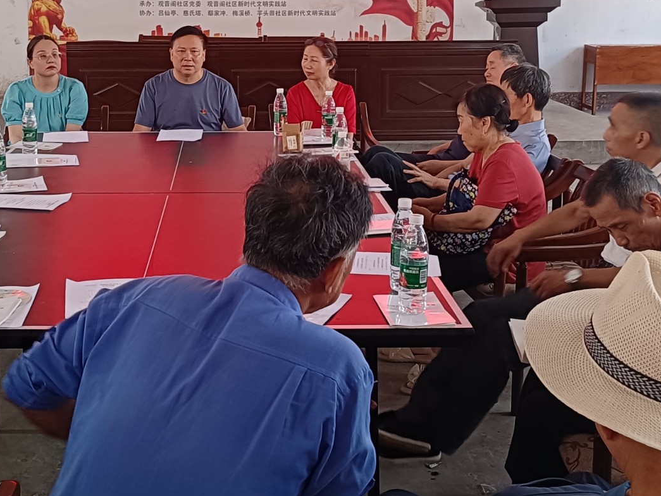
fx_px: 936
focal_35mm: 49
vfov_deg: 29.2
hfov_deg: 38.7
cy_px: 123
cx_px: 255
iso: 836
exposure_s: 1/33.3
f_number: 1.9
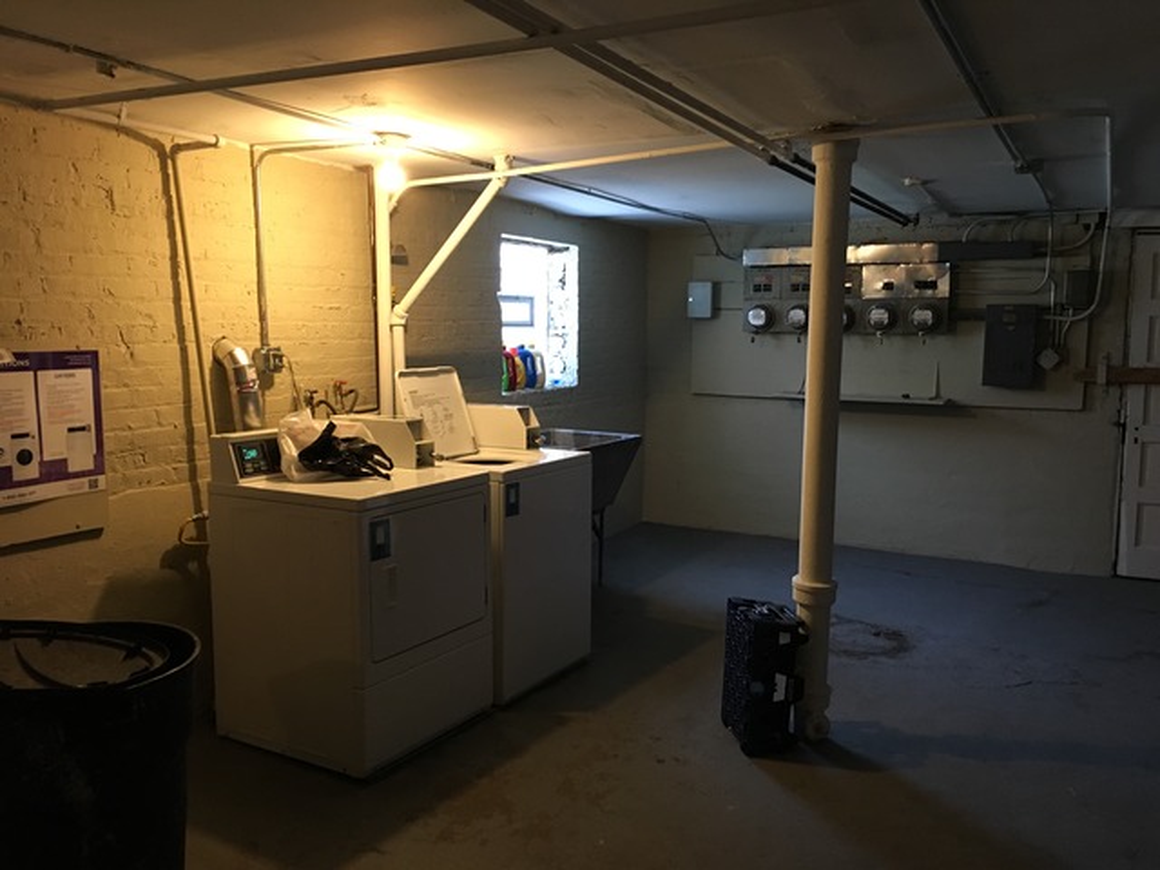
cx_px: 580
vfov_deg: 48.2
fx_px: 972
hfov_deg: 61.7
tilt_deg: -5.8
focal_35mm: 29
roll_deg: +0.0
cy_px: 435
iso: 200
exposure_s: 1/24
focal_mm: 4.15
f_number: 2.2
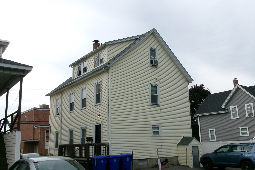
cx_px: 129
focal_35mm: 38
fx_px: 269
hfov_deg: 50.7
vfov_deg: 35.0
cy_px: 89
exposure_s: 1/60
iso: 100
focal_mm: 6.4
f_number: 11.8
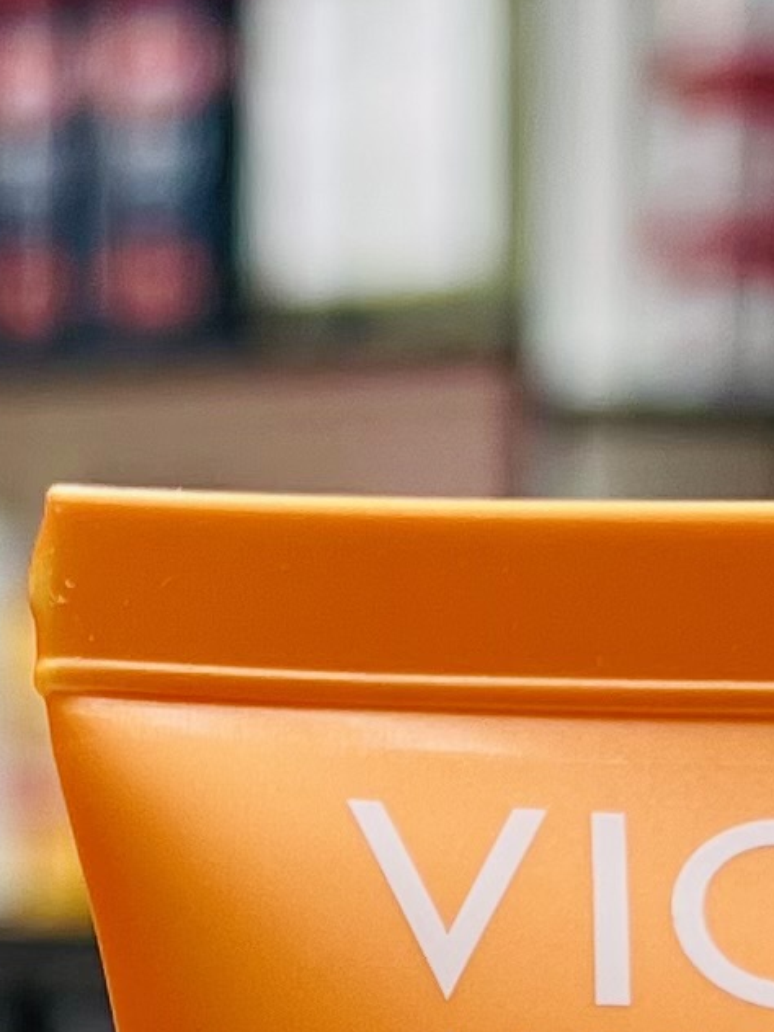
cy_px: 1228
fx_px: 4949
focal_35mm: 166
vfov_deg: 11.7
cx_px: 39
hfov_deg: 8.9
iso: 40
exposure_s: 1/152
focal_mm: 5.7
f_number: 1.5
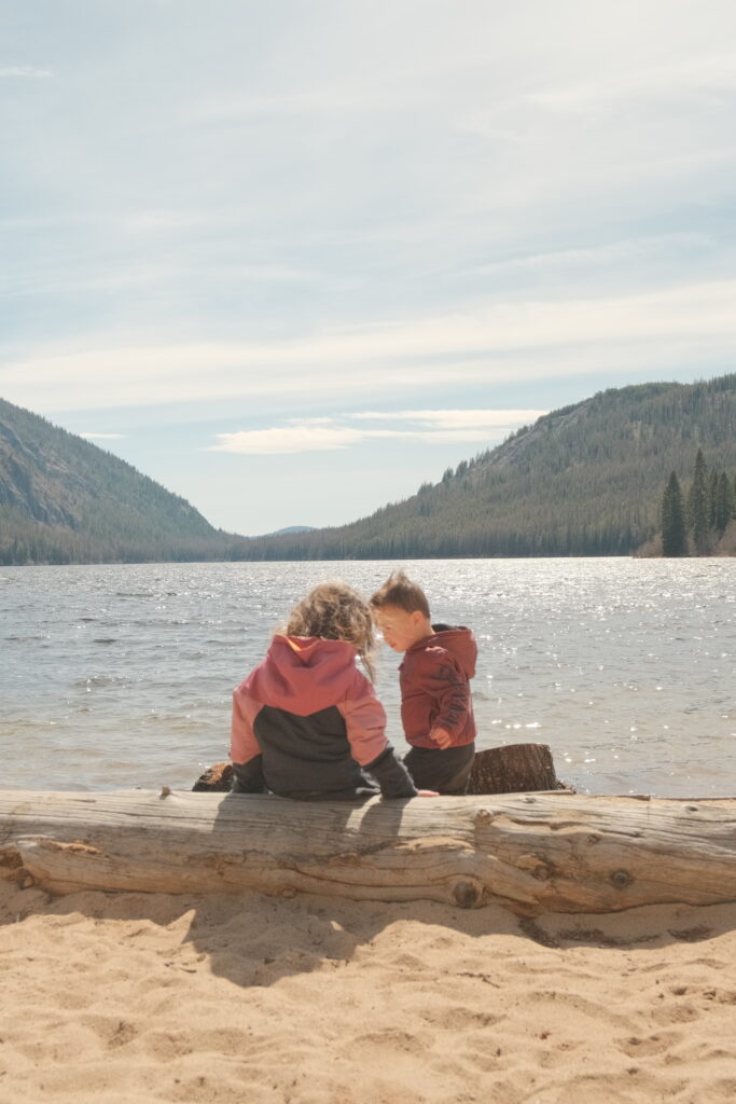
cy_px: 552
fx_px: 1410
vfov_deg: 42.7
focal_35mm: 46
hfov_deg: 29.3
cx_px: 368
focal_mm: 30.5
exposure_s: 1/4000
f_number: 5.6
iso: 2000
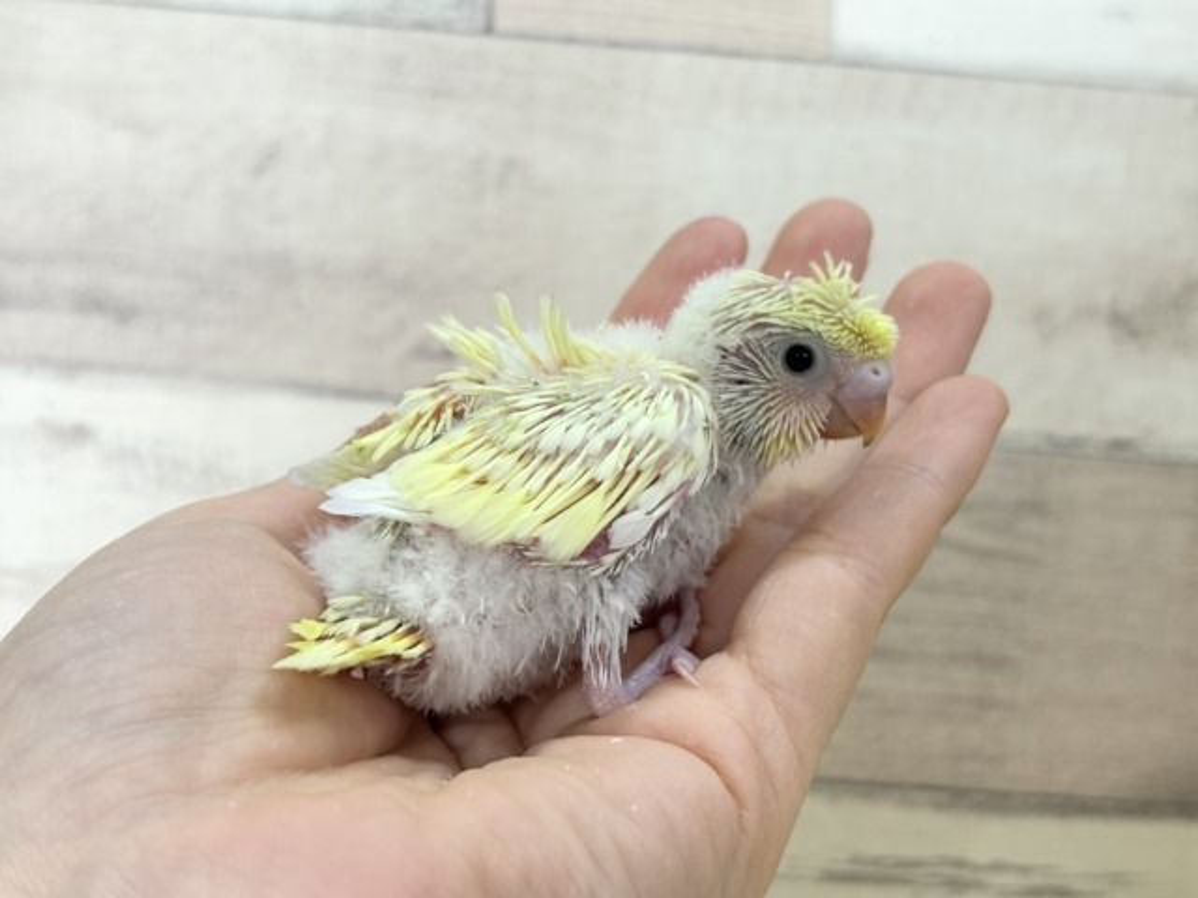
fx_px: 1800
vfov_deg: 28.0
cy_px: 449
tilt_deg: +1.7
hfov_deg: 36.8
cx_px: 599
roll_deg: -4.3
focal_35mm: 52
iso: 40
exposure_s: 1/50
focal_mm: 5.96
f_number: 1.6
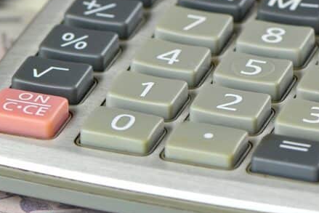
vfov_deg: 3.7
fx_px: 3254
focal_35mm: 367
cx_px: 141
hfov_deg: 5.6
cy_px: 40
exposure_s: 1/6
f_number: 8
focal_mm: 105
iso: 50
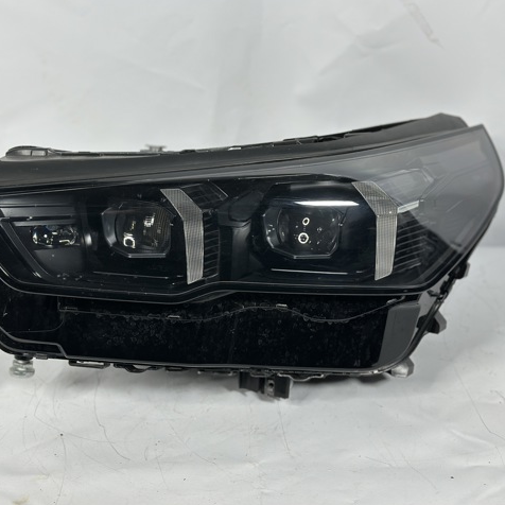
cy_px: 252
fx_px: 941
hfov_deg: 30.0
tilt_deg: -27.8
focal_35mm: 57
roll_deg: +0.3
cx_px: 233
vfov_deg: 30.0
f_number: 1.78
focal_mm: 6.86
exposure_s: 1/100
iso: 125
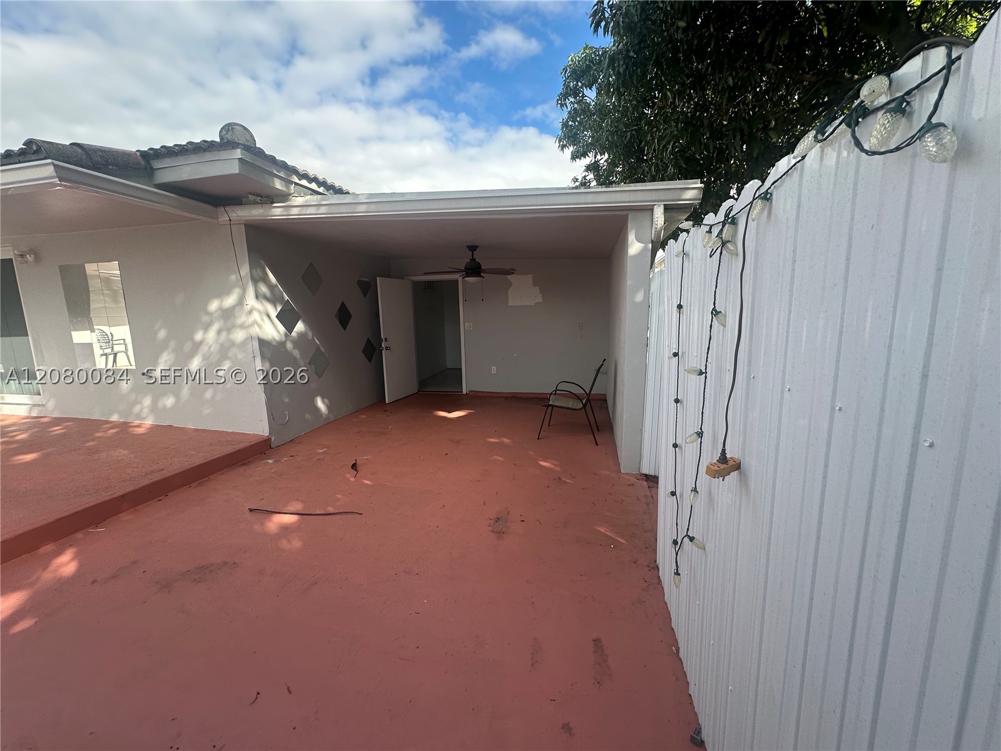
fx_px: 405
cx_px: 500
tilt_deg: -8.7
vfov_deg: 85.7
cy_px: 376
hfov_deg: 102.1
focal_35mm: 14
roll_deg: +0.5
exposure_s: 1/421
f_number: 2.2
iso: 40
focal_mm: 2.22
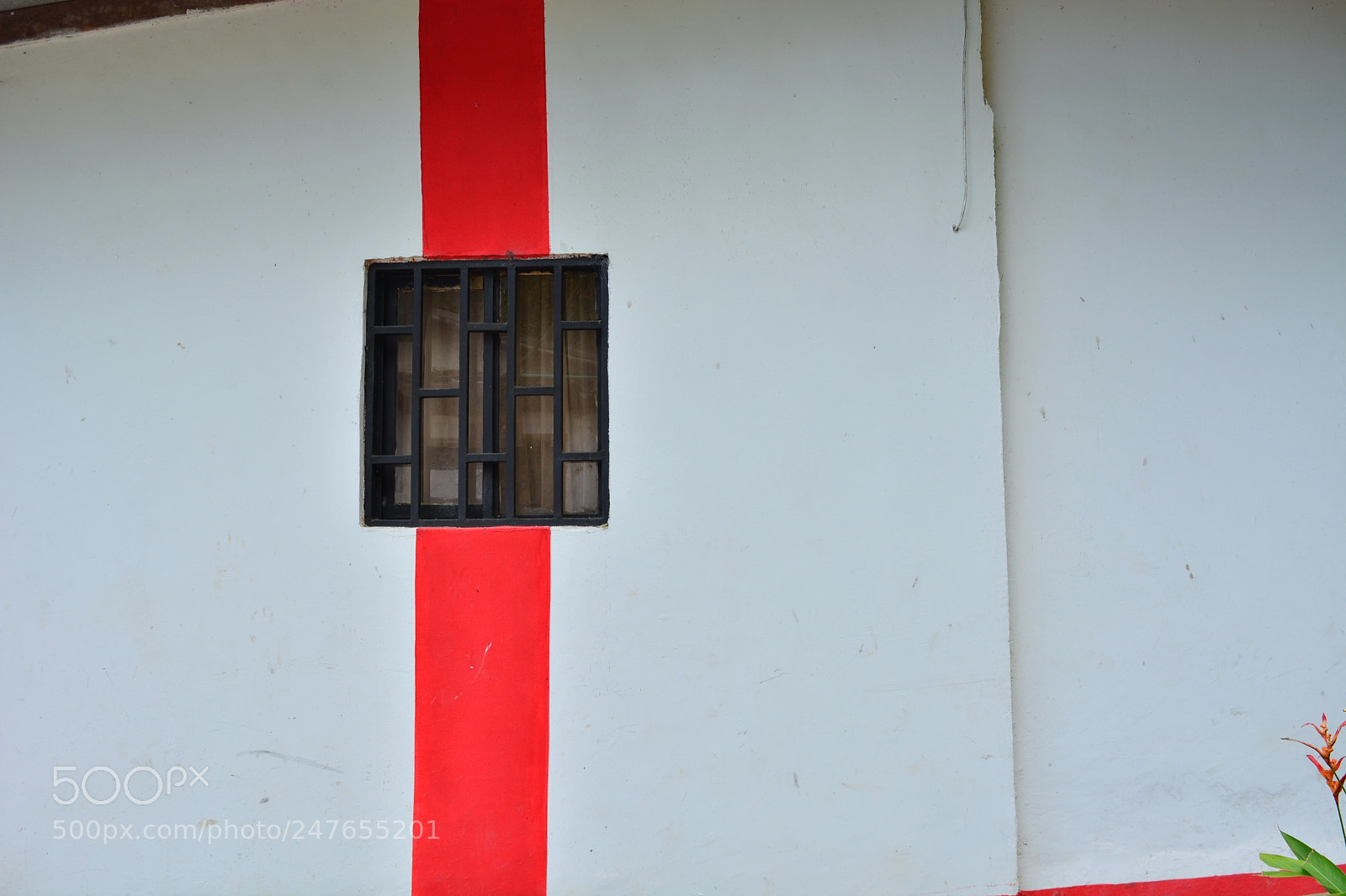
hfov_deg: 61.9
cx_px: 673
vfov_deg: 43.6
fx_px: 1121
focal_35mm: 30
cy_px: 448
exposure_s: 1/80
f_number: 7.1
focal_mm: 20
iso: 100
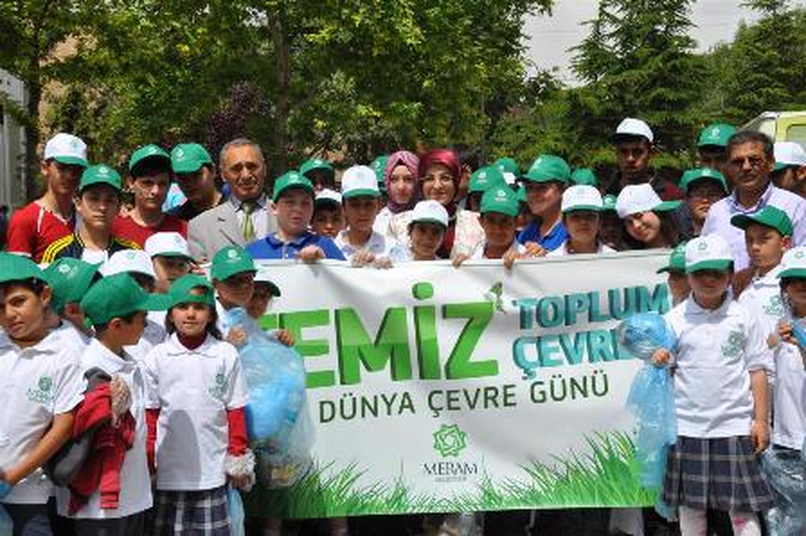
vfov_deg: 19.7
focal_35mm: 69
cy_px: 268
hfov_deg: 29.3
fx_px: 1544
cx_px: 403
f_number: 14
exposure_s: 1/200
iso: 200
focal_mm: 46
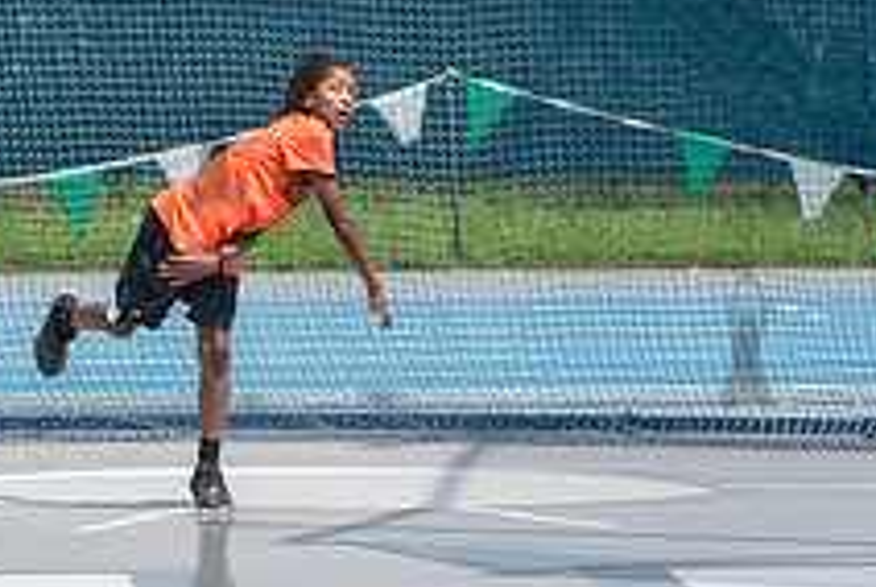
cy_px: 134
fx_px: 11306
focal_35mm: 464
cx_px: 211
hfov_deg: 4.4
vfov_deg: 3.0
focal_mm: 170
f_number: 4.5
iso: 400
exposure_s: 1/2500
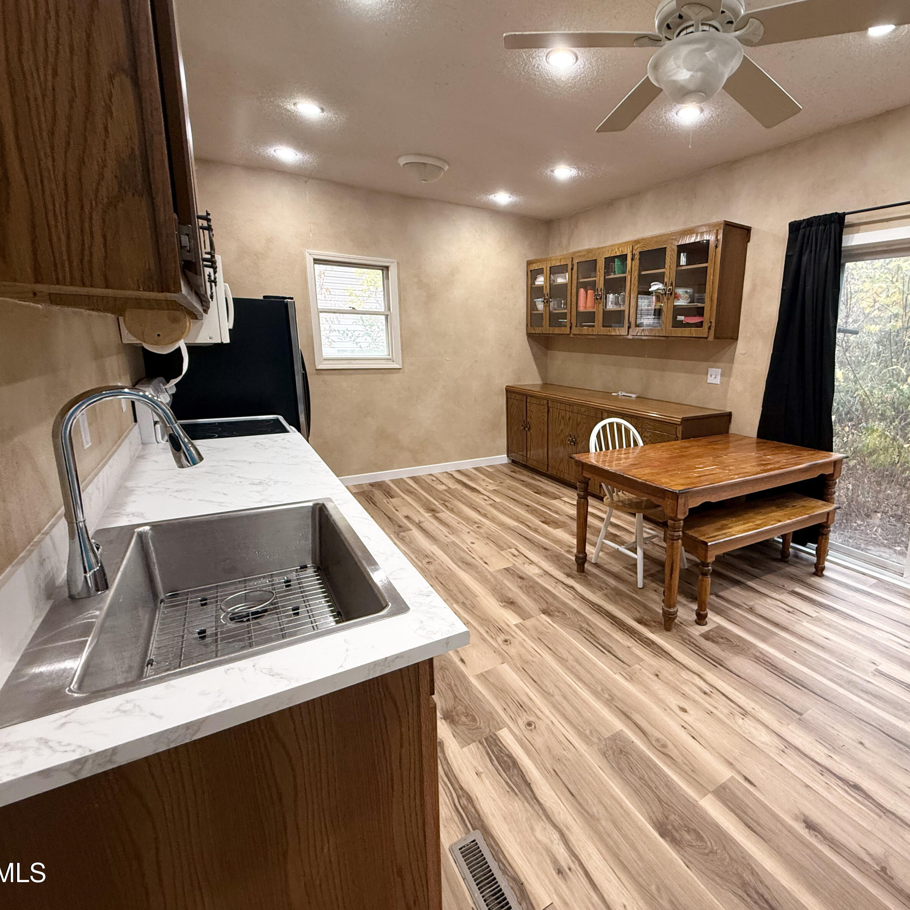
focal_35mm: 17
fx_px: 506
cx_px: 576
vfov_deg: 84.0
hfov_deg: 82.2
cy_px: 447
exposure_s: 1/60
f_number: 2.2
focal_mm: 2.22
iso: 320
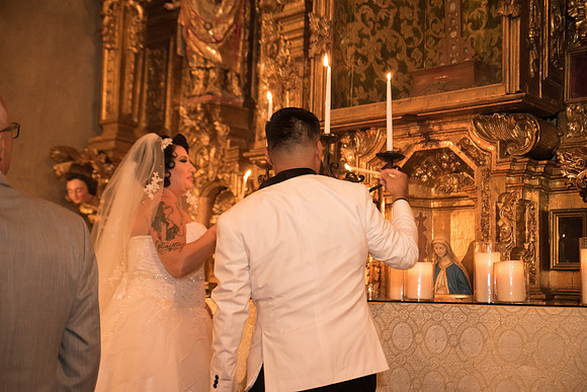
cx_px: 294
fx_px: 897
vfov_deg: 24.6
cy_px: 196
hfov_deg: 36.2
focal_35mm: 55
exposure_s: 1/80
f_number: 2.8
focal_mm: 55
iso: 4000
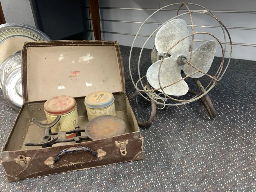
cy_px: 96
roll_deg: +1.4
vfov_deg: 53.1
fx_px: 192
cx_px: 128
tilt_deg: -31.3
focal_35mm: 26
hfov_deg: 67.3
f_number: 1.8
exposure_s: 1/50
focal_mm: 4.25
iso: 250
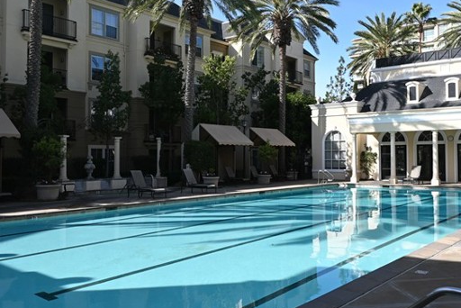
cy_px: 138
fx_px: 461
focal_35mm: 36
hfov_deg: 52.8
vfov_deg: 36.9
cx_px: 274
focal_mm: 12
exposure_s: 1/200
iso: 100
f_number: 7.1
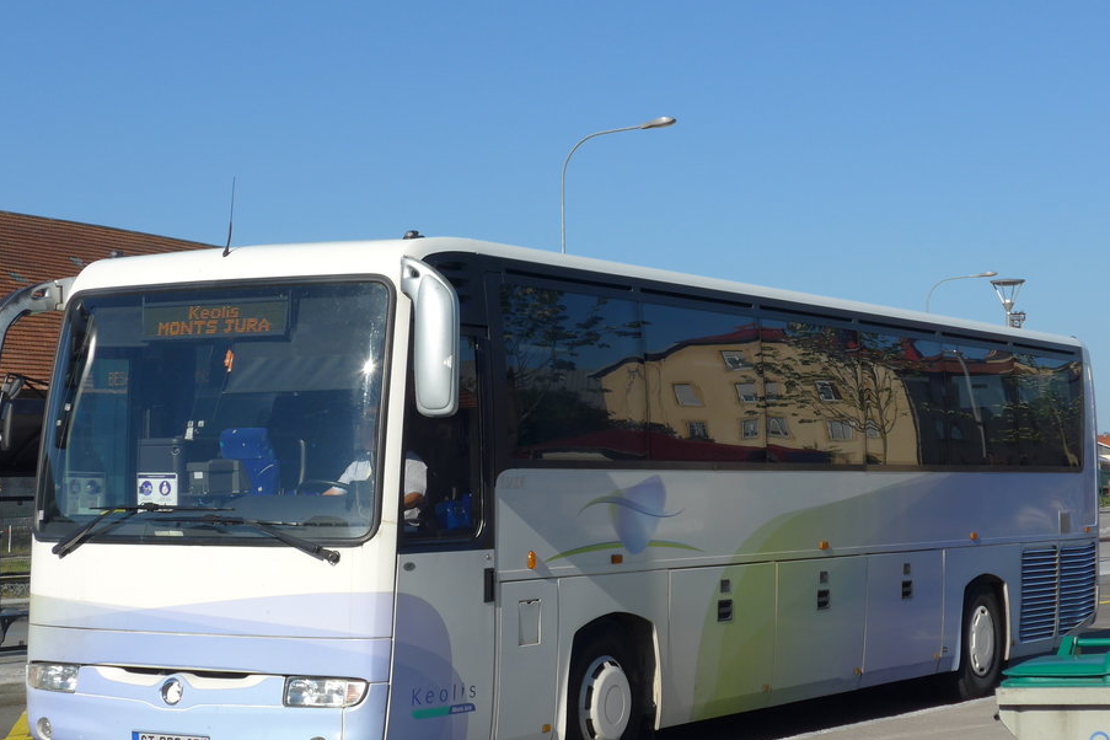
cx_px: 557
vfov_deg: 17.9
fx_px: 2343
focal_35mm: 76
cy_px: 431
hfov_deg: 26.7
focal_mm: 11.3
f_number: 3.4
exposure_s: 1/1600
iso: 80
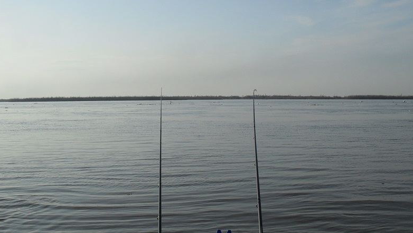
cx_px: 208
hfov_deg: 51.6
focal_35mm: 39
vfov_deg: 30.4
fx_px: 427
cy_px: 133
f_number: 8.4
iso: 100
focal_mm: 6.3
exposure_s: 1/350
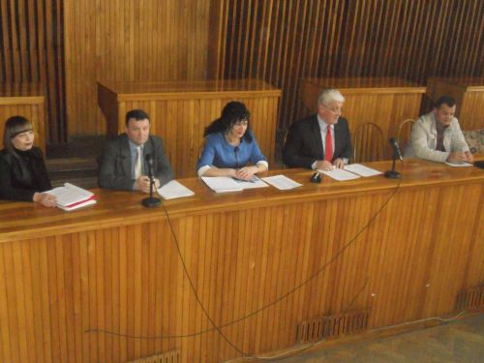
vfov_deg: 31.5
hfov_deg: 41.2
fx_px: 643
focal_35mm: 46
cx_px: 242
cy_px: 182
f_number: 4.3
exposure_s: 1/30
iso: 1600
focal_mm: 8.2
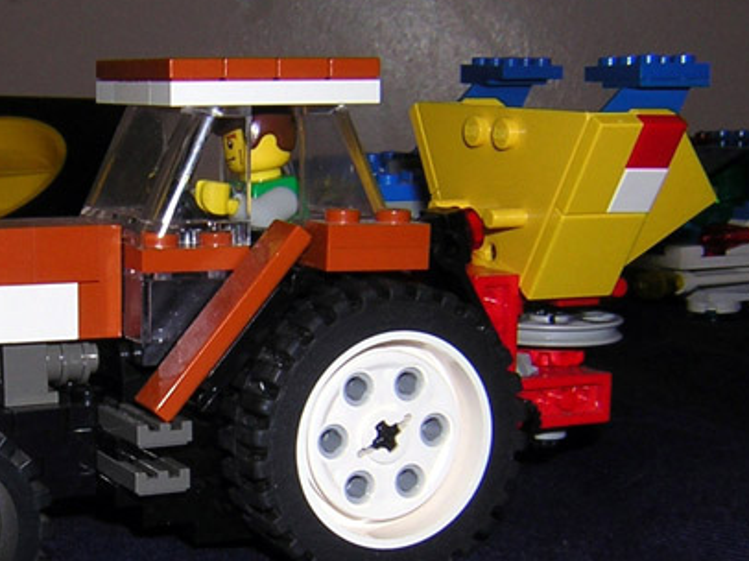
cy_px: 349
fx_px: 1535
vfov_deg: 20.7
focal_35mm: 71
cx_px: 184
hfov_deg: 27.0
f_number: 5.2
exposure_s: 1/60.1
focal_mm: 4.7
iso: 100
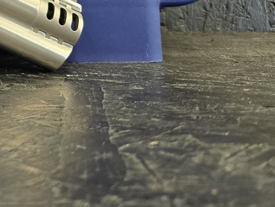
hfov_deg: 19.6
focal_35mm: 80
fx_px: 636
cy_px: -138
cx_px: -188
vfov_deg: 16.2
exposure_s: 1/101
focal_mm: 6.3
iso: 400
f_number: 1.7
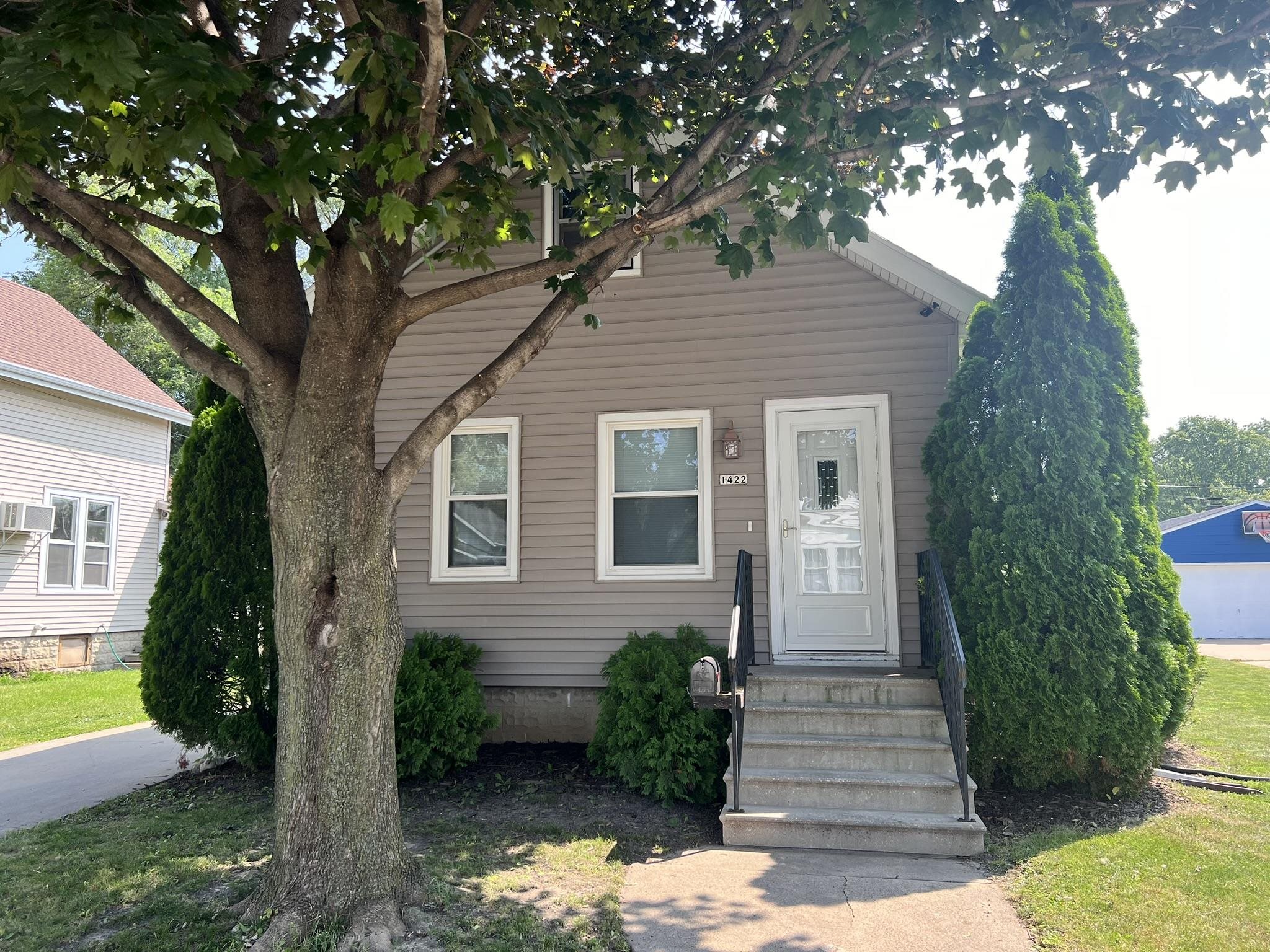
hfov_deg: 67.3
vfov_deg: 53.1
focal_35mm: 26
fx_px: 954
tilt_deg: +8.1
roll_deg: +0.7
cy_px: 476
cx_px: 635
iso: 50
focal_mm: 5.7
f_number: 1.5
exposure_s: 1/628
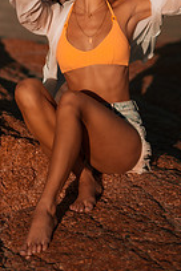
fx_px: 965
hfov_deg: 10.7
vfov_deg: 15.7
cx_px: 102
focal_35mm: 128
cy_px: -5
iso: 50
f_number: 1.6
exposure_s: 1/8000
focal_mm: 58
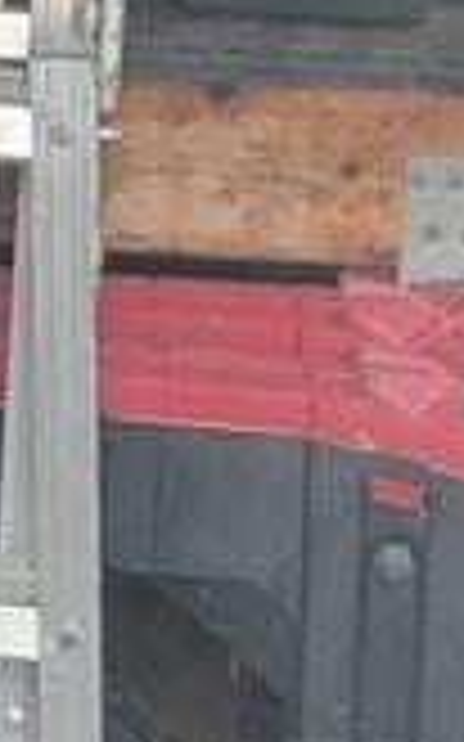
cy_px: -634
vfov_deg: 9.9
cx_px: -302
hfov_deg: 6.4
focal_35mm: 200
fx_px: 4050
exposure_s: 1/60
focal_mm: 5.4
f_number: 1.8
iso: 200
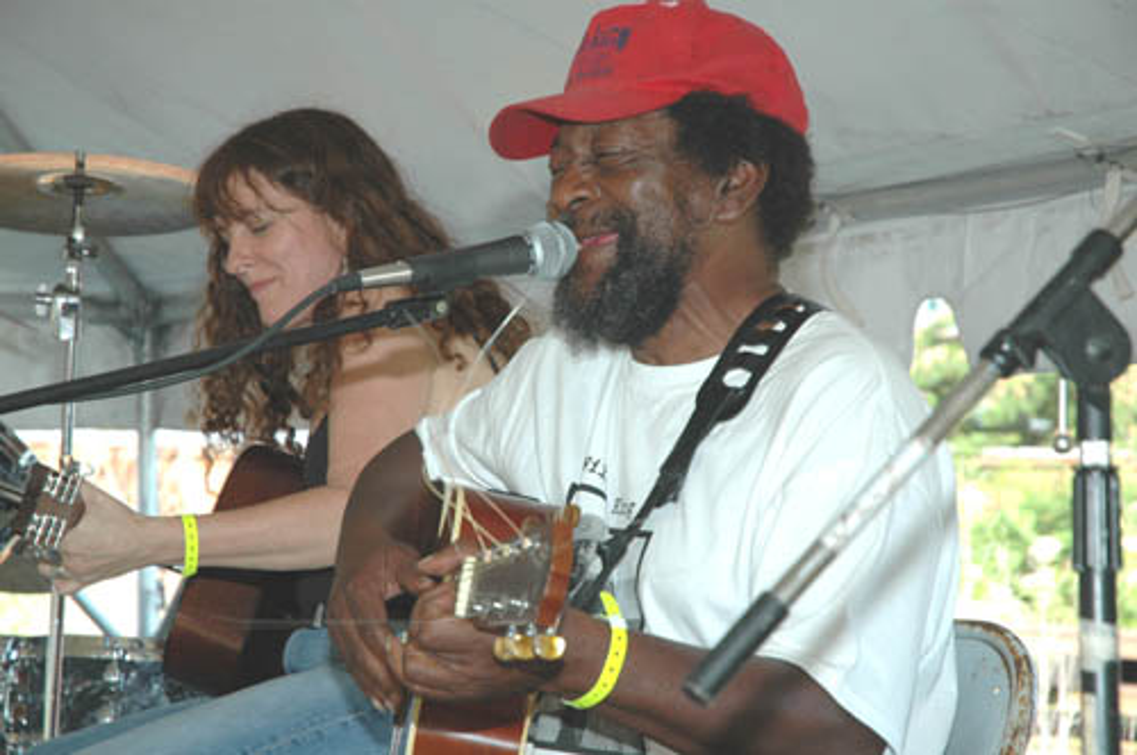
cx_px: 568
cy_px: 378
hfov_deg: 19.5
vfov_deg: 13.0
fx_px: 3312
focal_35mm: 105
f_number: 6.7
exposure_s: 1/180
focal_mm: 70
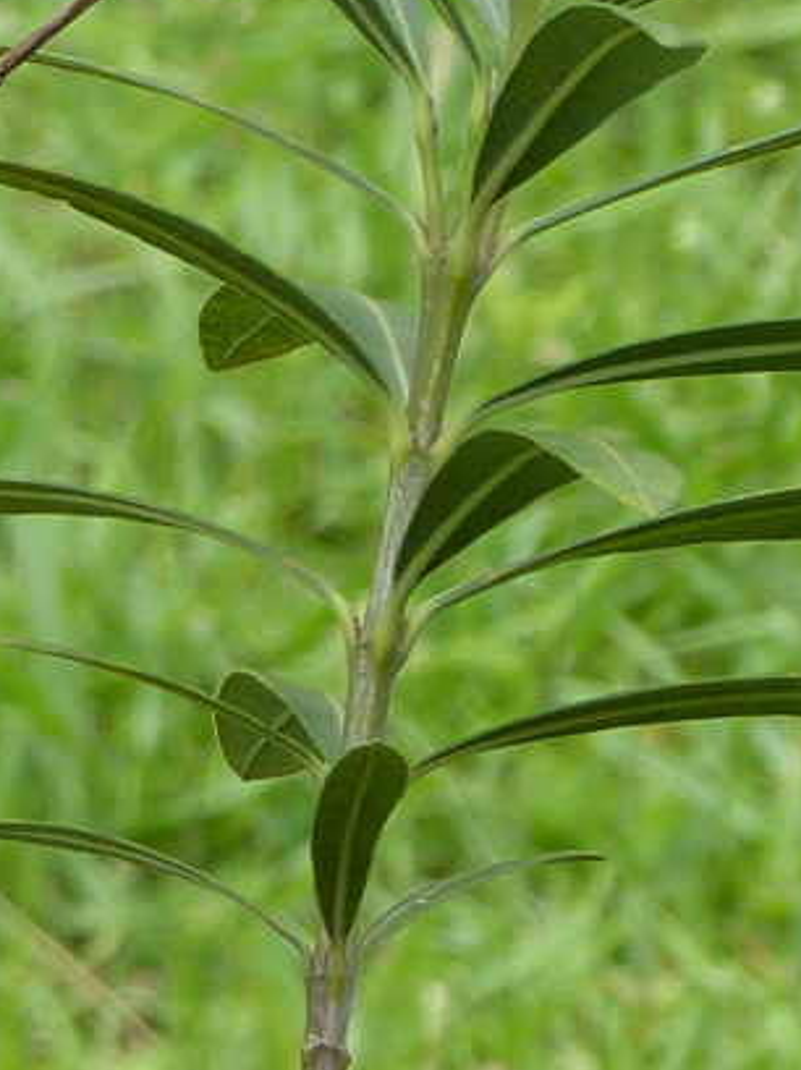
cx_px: -119
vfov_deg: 5.4
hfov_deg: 4.0
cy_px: 1206
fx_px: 11341
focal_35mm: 367
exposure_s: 1/160
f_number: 3.5
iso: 100
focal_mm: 27
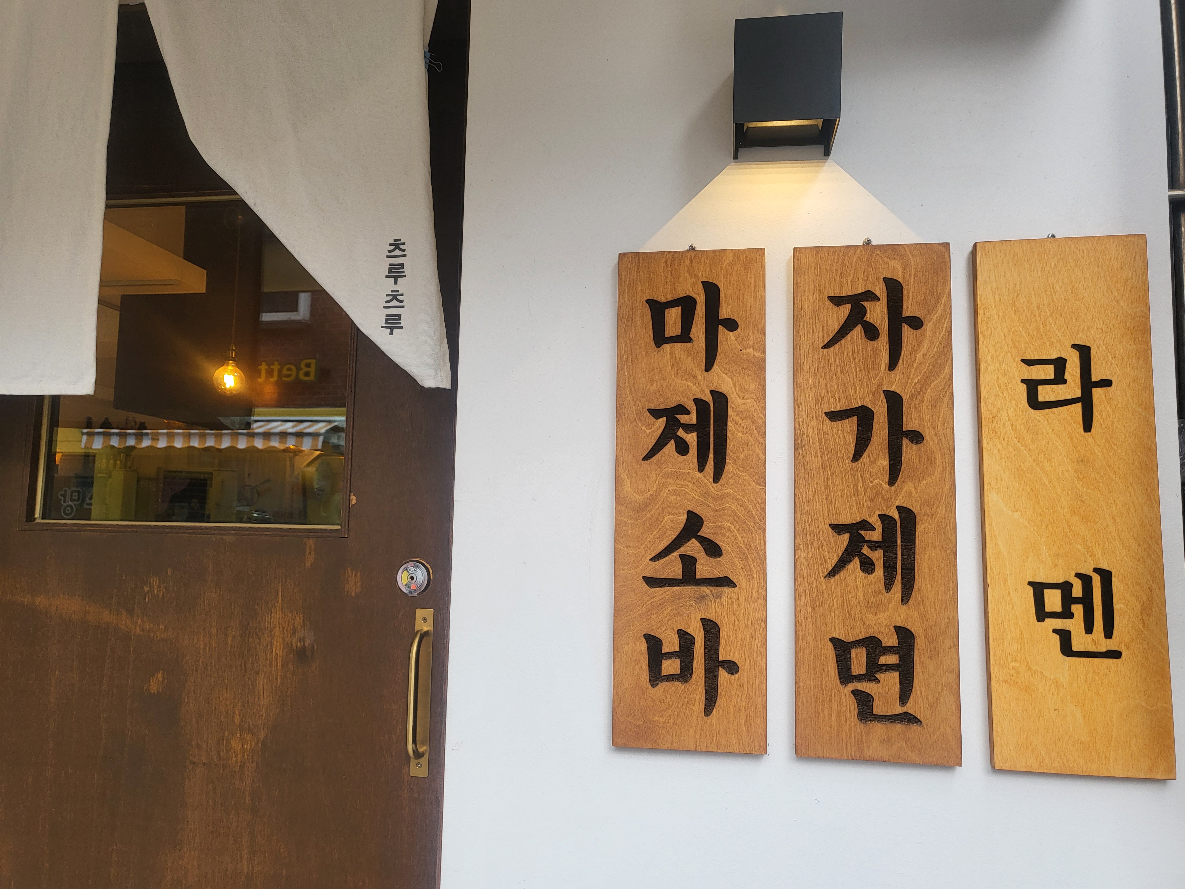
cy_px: 444
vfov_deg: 53.1
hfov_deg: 67.3
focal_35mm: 26
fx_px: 890
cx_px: 592
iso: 50
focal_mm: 4.25
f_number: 1.8
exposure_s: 1/282
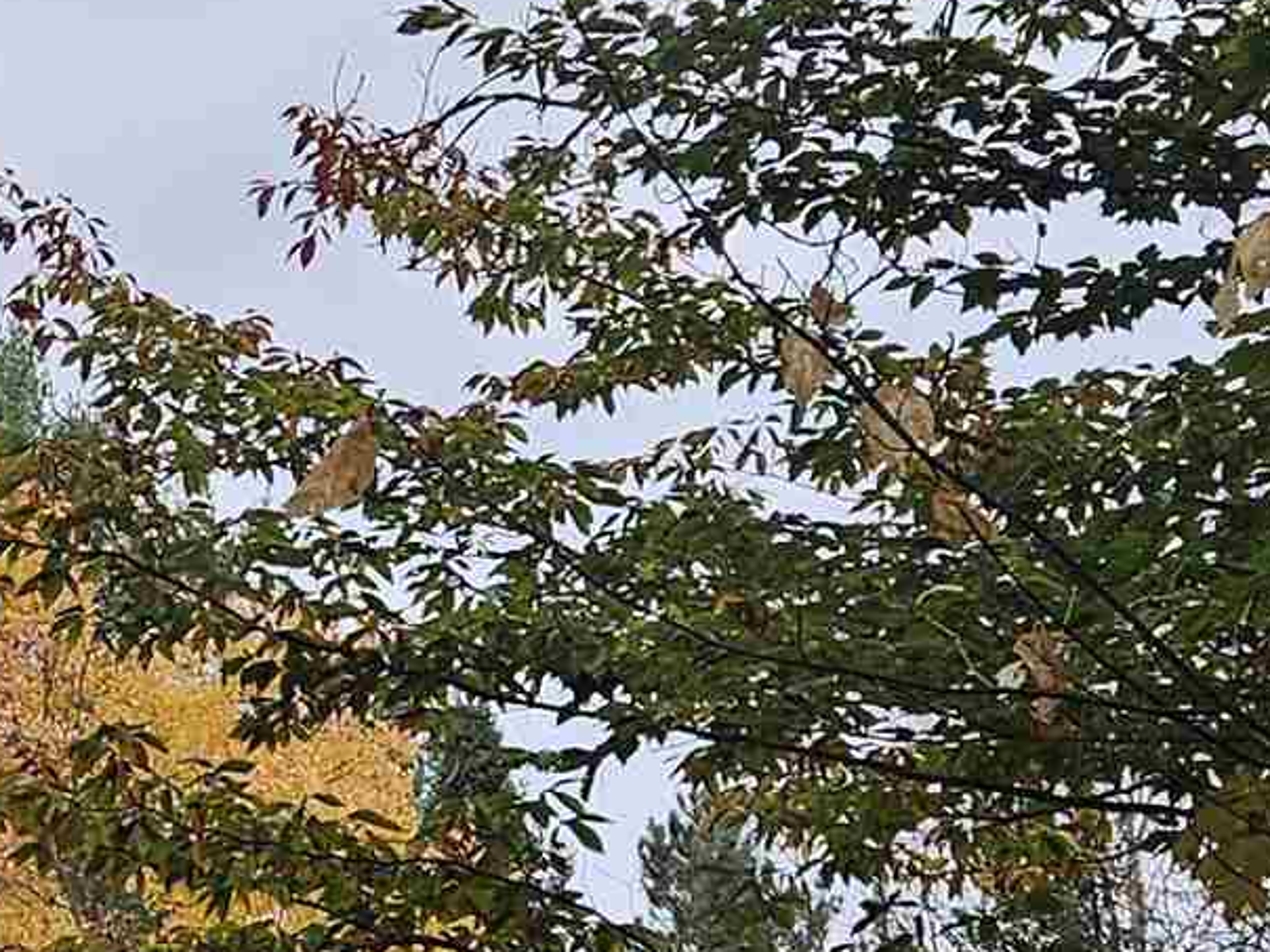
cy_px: 540
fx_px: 4293
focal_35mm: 117
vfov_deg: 12.7
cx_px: -433
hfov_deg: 15.9
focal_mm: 5.4
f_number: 1.8
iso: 25
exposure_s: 1/180
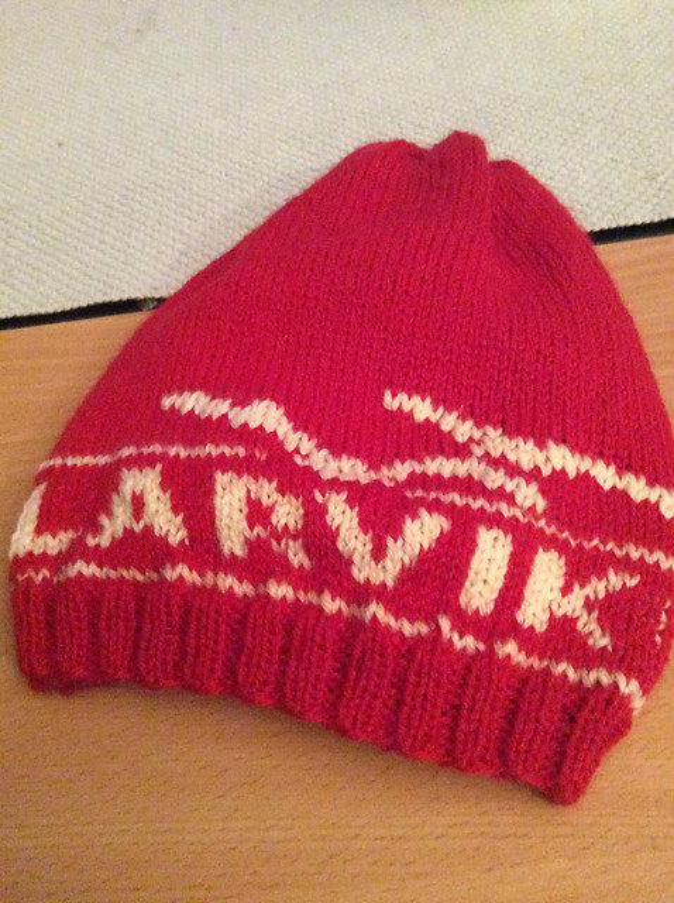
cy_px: 452
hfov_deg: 44.1
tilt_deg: -52.8
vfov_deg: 56.9
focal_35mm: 32
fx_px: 833
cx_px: 337
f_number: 2.4
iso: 800
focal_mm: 3.3
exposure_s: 1/17
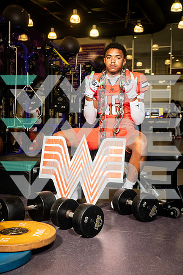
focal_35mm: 48
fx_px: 366
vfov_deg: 41.1
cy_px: 138
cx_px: 92
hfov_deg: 28.1
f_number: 5.6
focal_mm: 48
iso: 500
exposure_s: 1/250
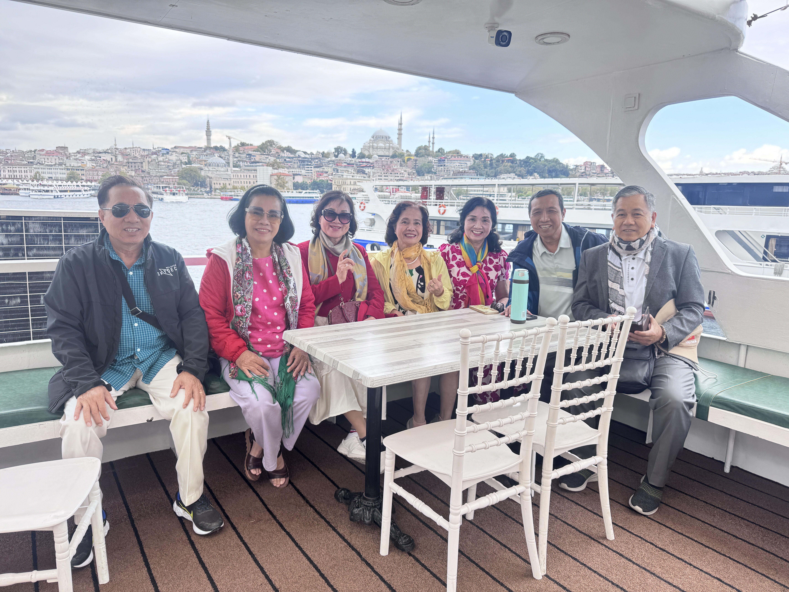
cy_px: 296
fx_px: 547
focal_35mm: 24
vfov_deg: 56.8
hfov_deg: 71.6
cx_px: 394
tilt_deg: -10.6
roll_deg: -0.7
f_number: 1.78
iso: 80
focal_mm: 6.76
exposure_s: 1/253
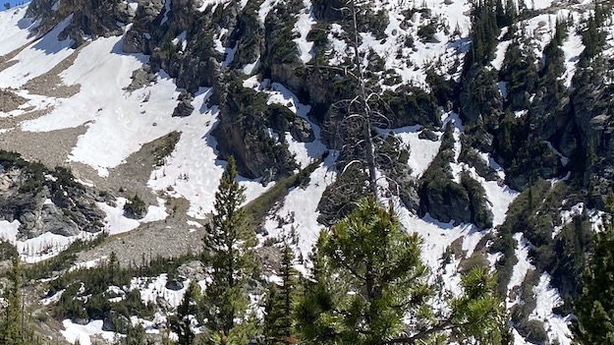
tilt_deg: +7.4
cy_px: 103
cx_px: 23
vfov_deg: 17.6
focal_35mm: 68
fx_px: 1107
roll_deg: -0.4
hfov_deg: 29.3
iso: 32
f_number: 1.8
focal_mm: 4.25
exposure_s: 1/2755
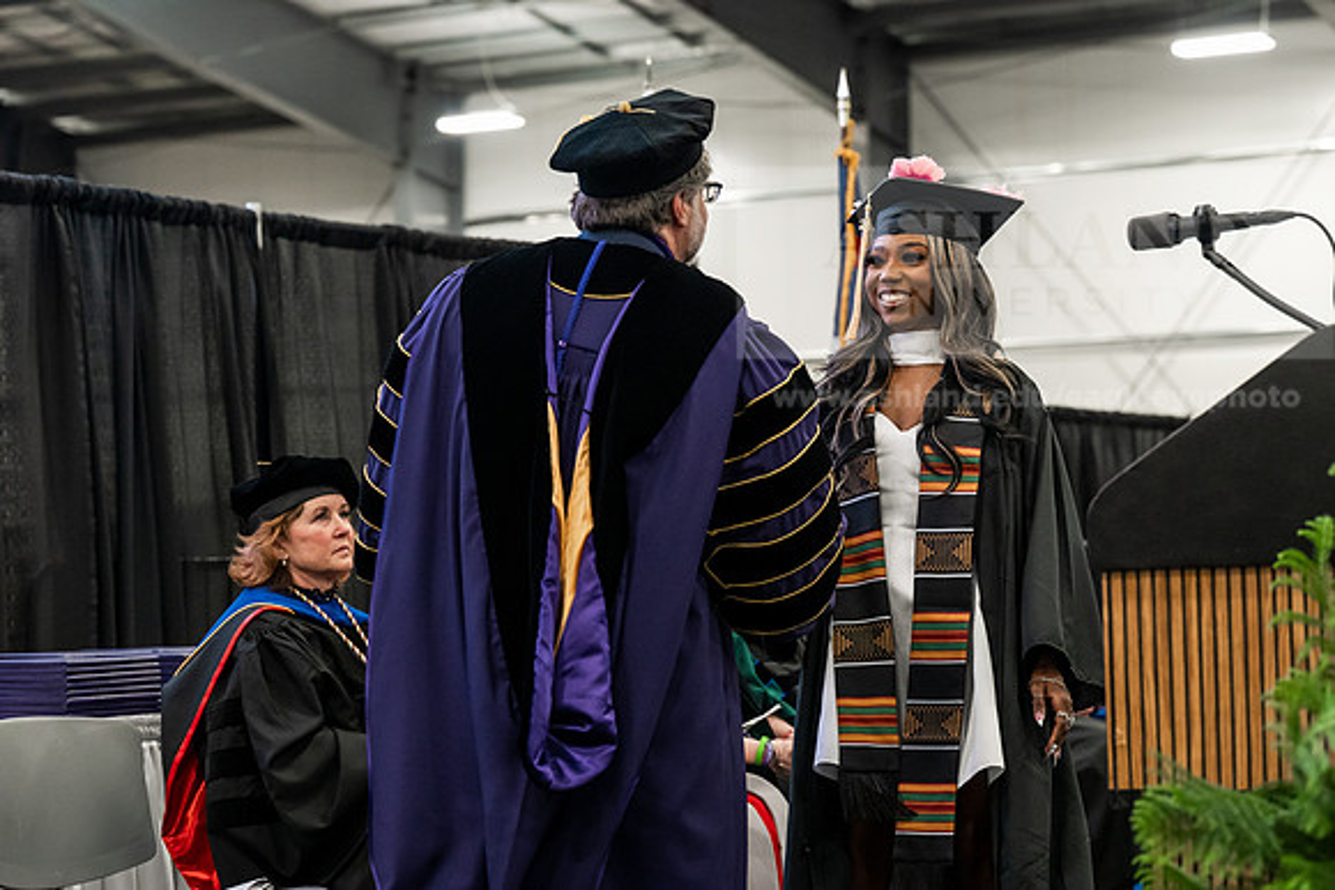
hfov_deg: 23.6
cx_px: 668
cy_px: 445
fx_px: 3190
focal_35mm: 86
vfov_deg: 15.9
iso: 4000
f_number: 4.5
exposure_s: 1/200
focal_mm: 86
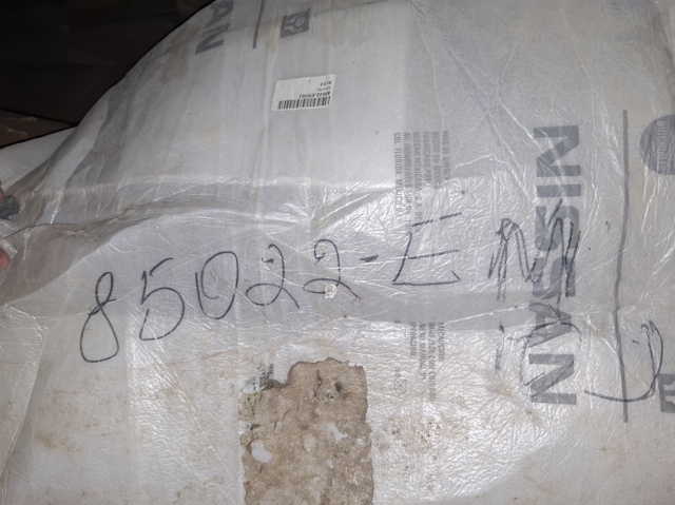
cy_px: 252
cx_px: 338
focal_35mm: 23
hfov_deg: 74.0
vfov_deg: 58.8
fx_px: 448
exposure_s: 1/100
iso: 200
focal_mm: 5.54
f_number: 1.8
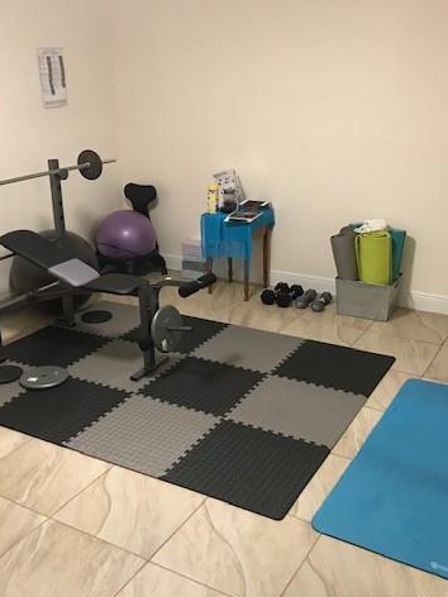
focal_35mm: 38
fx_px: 656
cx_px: 211
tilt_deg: -19.1
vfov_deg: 49.0
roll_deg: +0.7
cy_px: 298
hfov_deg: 37.7
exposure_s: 1/15
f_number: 1.8
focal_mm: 3.99
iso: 80
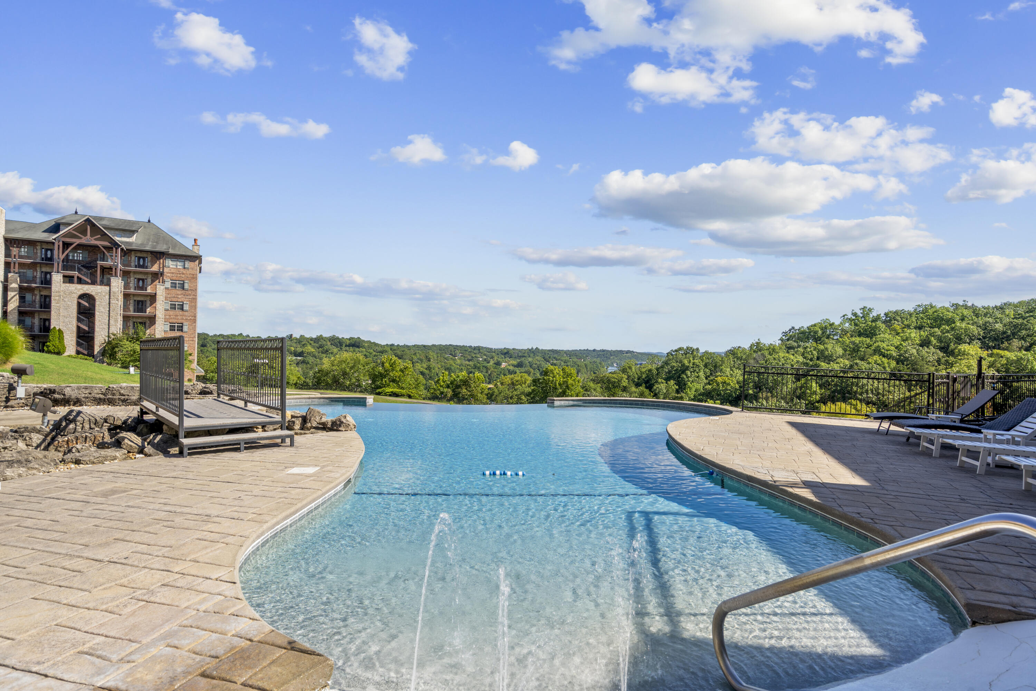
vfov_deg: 64.6
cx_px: 518
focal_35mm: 19
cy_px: 346
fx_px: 547
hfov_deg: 86.9
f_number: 10
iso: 50
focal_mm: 19
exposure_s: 1/40
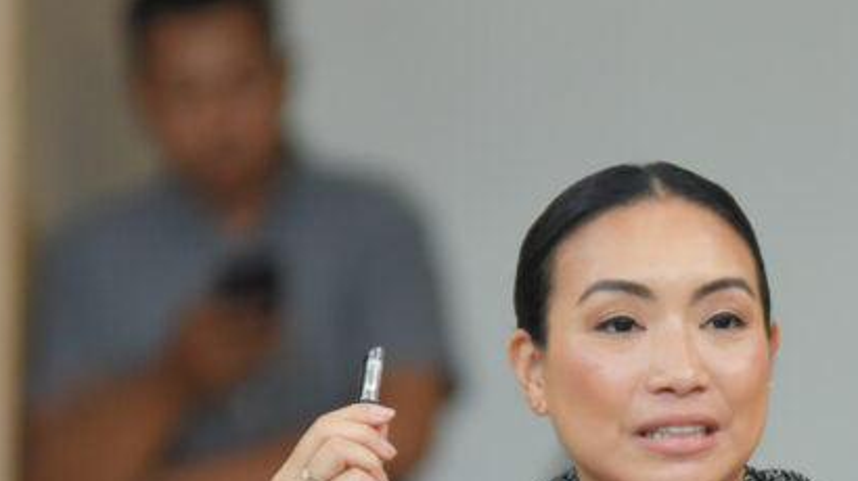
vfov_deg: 3.1
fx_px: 8935
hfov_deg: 5.5
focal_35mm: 393
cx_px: 649
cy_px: 461
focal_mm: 200
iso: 1800
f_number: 2.8
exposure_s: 1/200
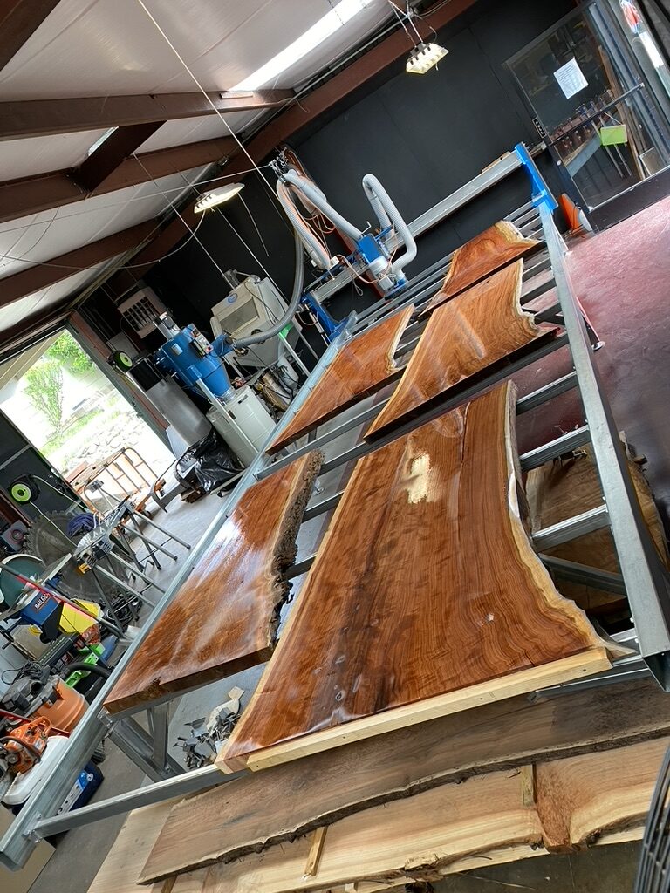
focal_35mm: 26
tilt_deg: -16.0
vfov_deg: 67.3
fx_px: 671
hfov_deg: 53.1
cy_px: 446
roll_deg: +37.3
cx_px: 335
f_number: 1.8
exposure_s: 1/60
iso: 80
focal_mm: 4.25
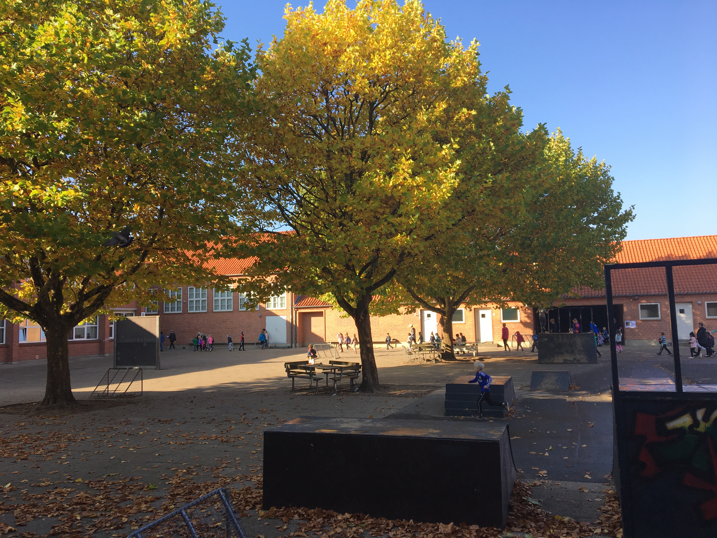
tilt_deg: +5.1
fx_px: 601
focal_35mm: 29
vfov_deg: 48.2
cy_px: 269
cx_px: 358
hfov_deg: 61.7
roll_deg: +1.3
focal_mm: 4.15
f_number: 2.2
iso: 25
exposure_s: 1/444
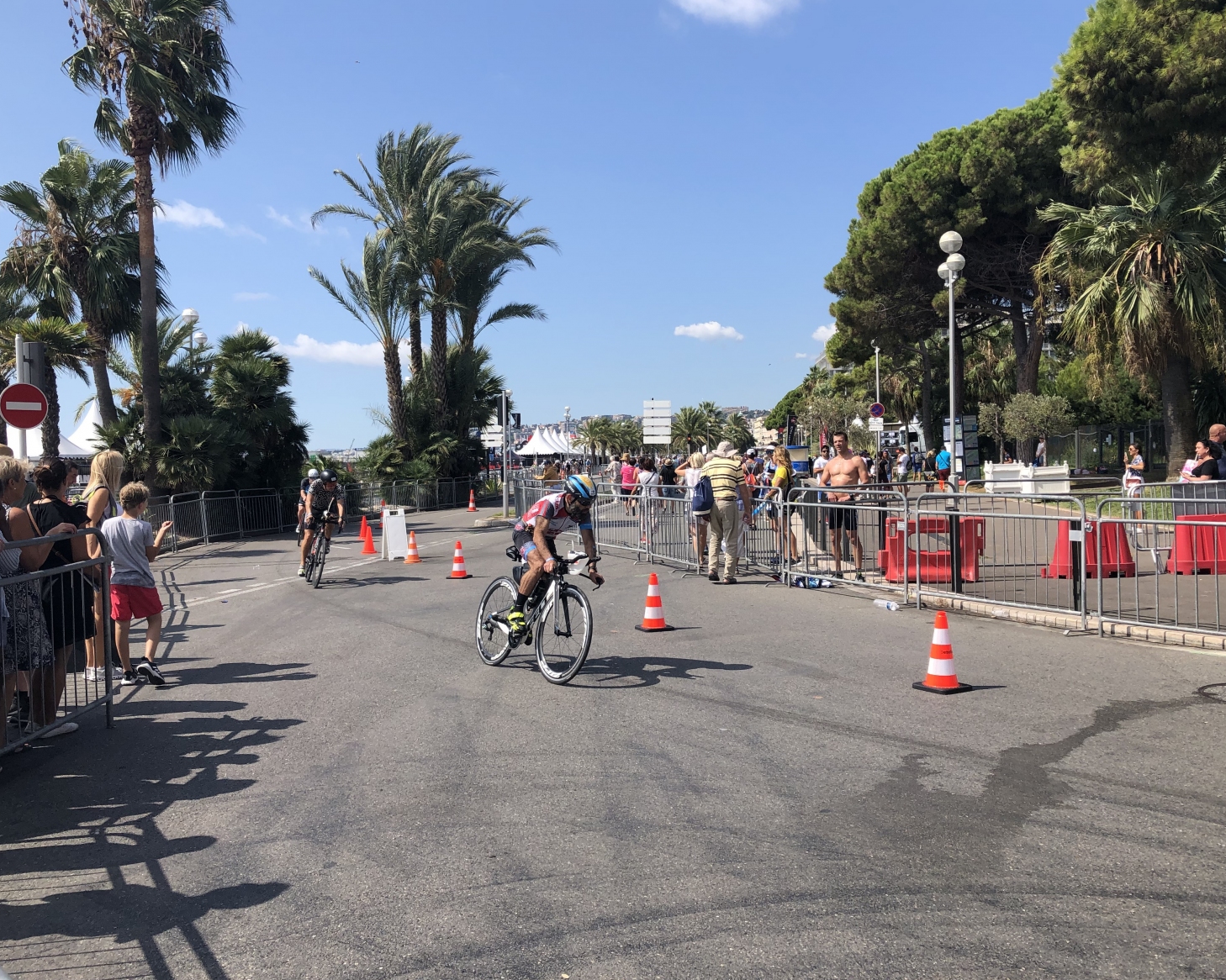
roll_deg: +0.7
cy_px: 477
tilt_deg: +0.7
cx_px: 605
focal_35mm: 30
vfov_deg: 48.5
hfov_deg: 58.8
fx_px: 1088
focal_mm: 3.99
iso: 20
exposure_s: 1/1845
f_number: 1.8
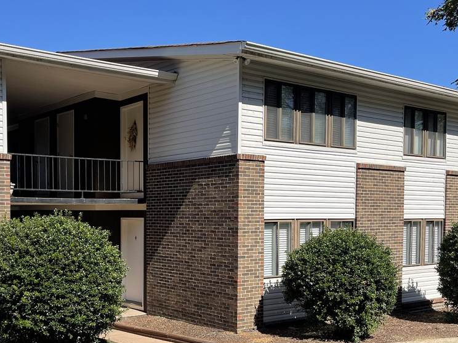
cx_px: 167
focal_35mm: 43
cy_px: 236
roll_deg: -0.9
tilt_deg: -3.4
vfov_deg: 33.2
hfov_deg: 43.5
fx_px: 569
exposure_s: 1/3663
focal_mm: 5.1
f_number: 1.6
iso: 32
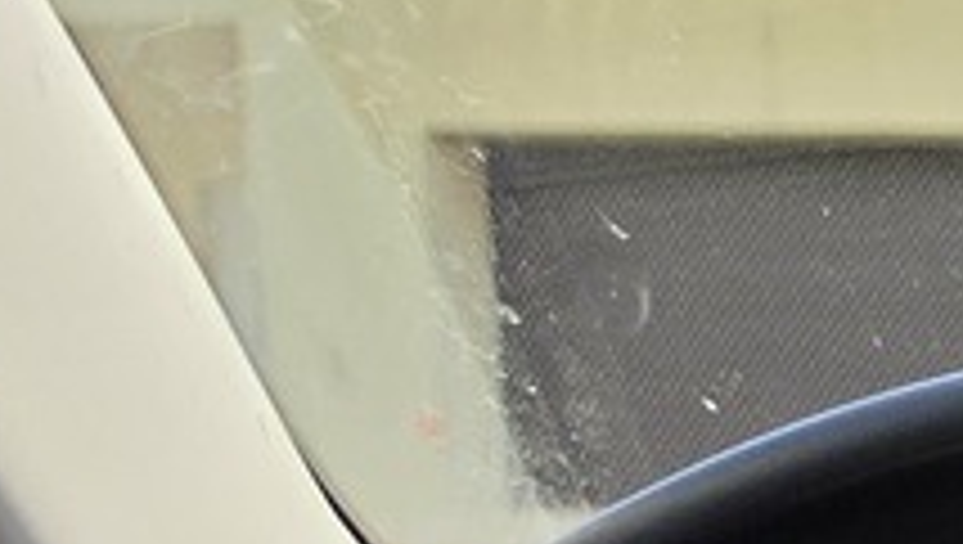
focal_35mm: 187
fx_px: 4781
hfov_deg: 8.7
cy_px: 1659
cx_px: 3244
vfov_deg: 6.0
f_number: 1.4
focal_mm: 6.5
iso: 64
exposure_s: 1/3354
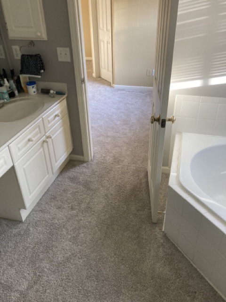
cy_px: 151
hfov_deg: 49.7
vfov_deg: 63.4
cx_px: 113
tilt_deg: -30.2
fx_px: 244
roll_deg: +0.0
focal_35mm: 28
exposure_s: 1/81
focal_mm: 3.99
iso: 80
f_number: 1.8
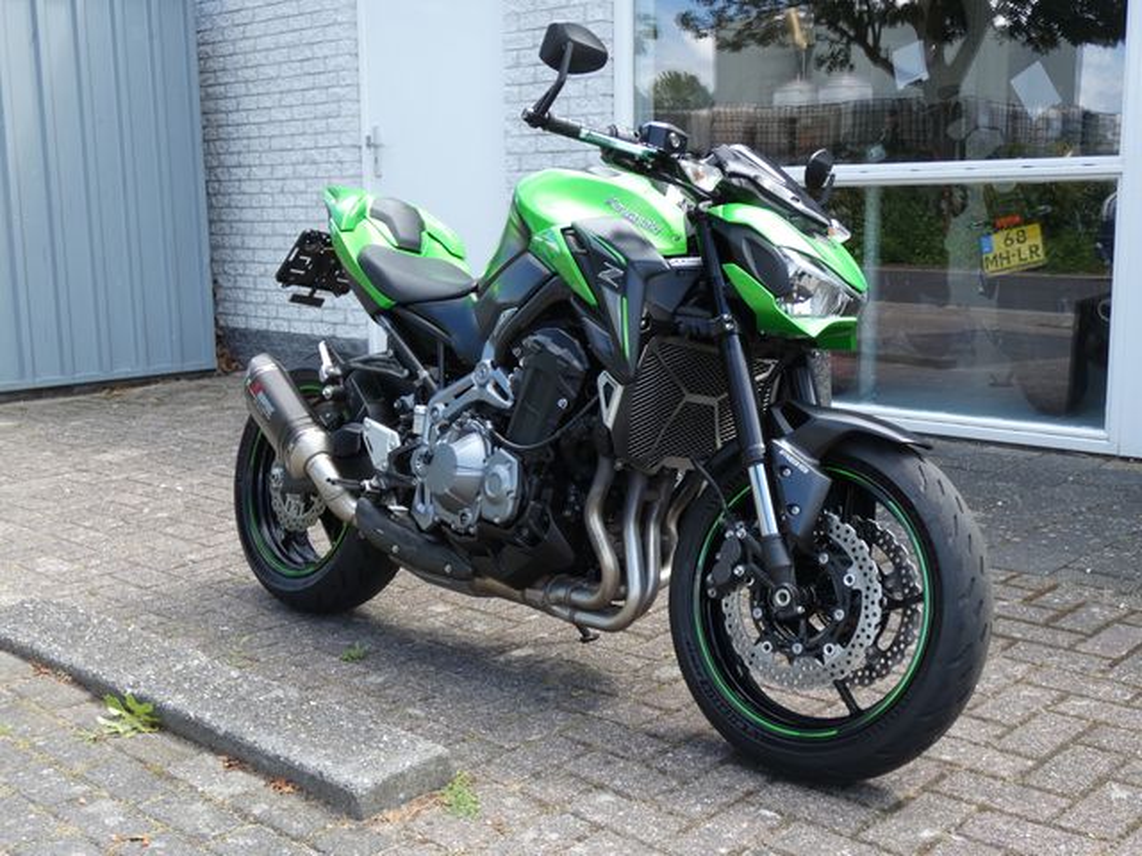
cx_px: 571
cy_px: 428
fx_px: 1419
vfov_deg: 33.6
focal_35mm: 43
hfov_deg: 43.9
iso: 80
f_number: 3.7
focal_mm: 7.8
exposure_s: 1/160
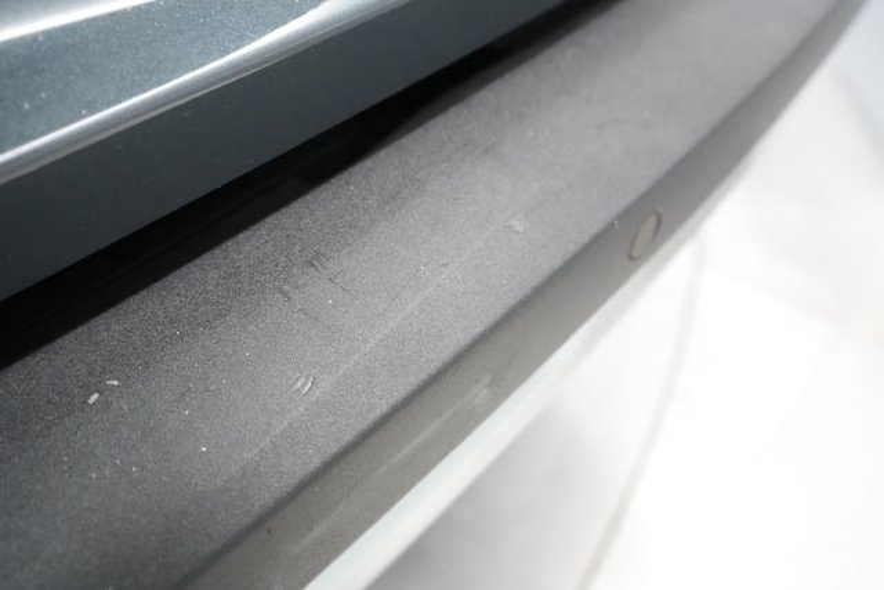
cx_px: 442
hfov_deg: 65.5
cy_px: 295
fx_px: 688
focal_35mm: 28
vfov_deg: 46.4
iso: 10000
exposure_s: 1/100
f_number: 5.6
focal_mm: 28
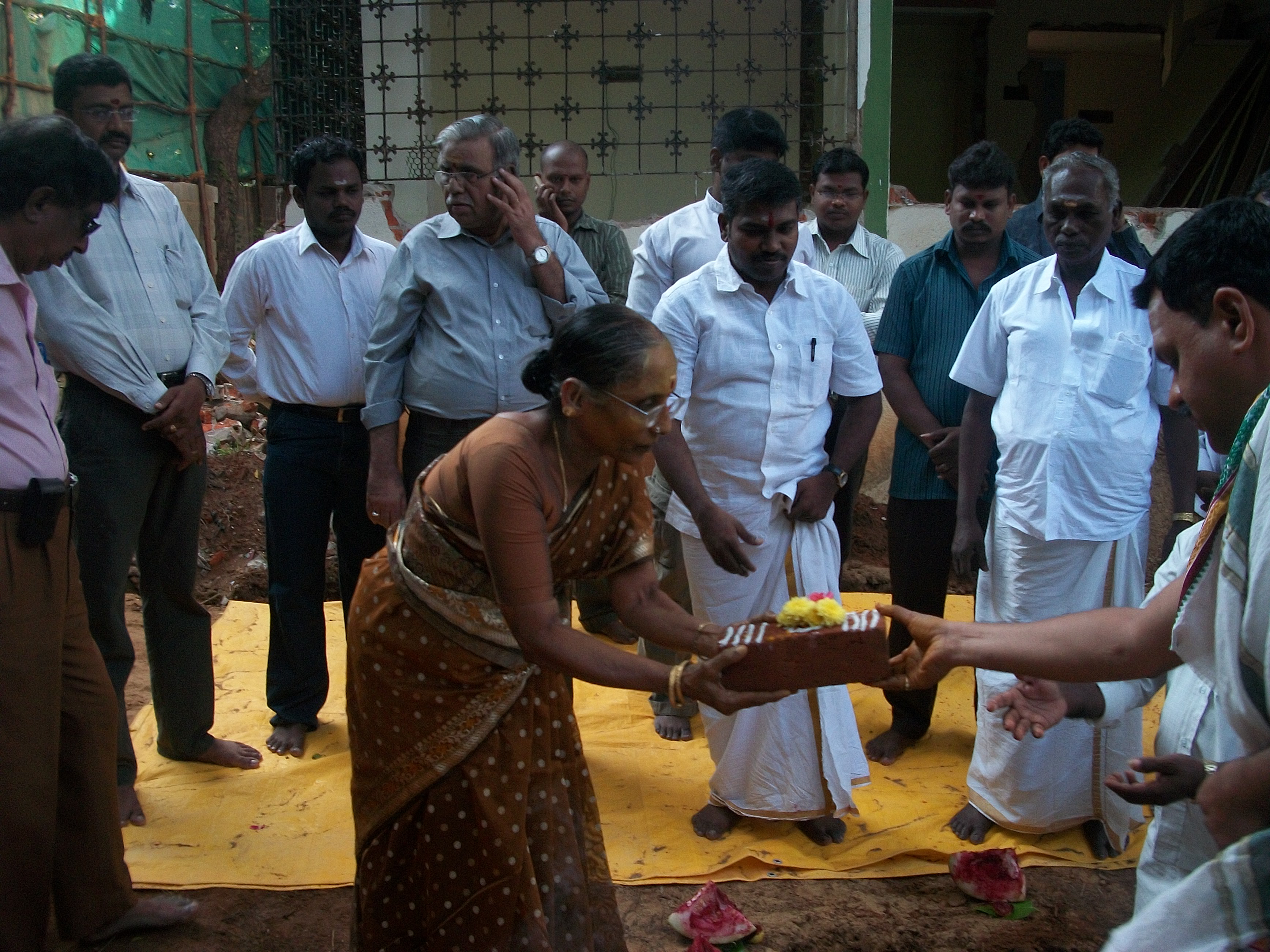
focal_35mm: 32
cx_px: 635
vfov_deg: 44.2
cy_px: 476
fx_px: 1174
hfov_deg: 56.8
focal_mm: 5.7
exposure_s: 1/100
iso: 80
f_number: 2.9
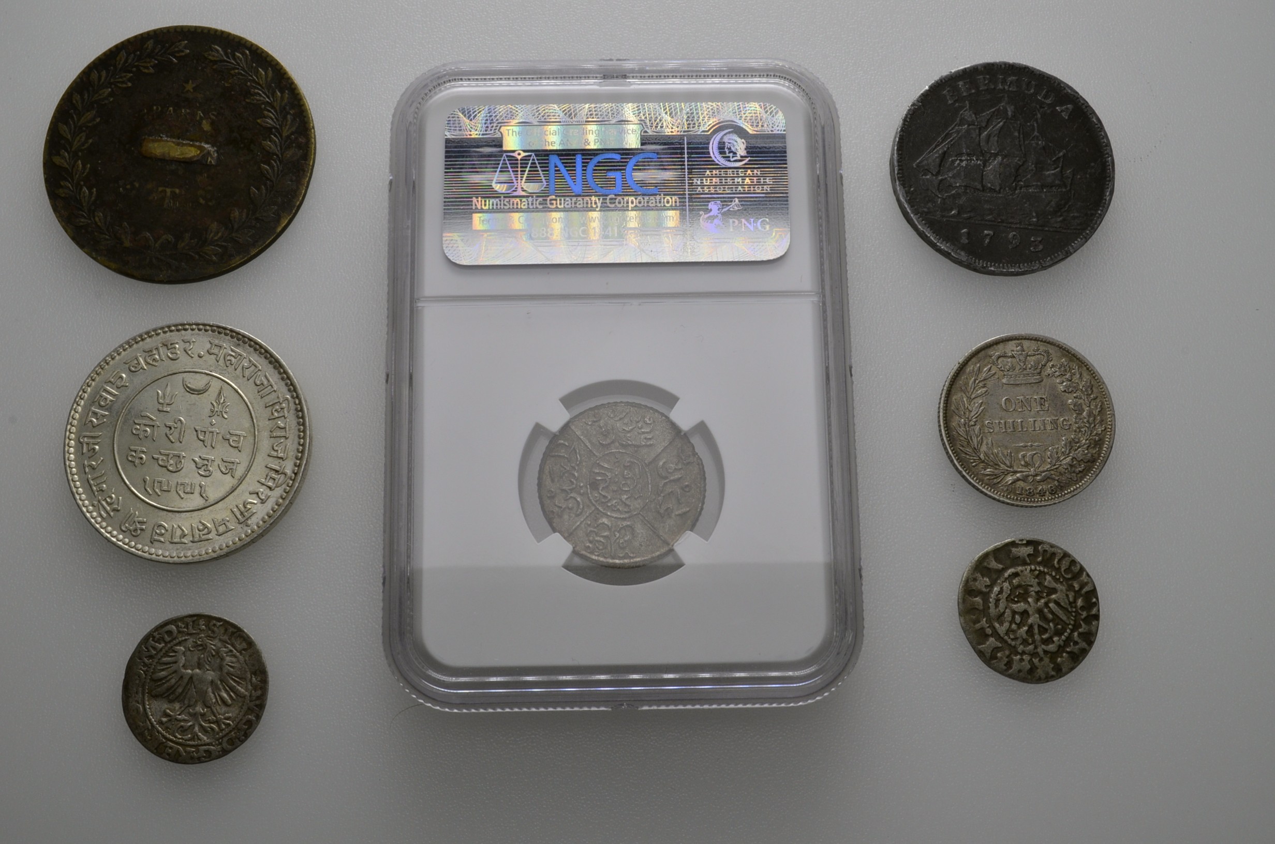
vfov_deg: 31.8
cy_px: 422
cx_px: 638
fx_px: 1484
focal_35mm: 42
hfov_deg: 46.5
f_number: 14
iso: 400
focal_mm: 28
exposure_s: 1/200
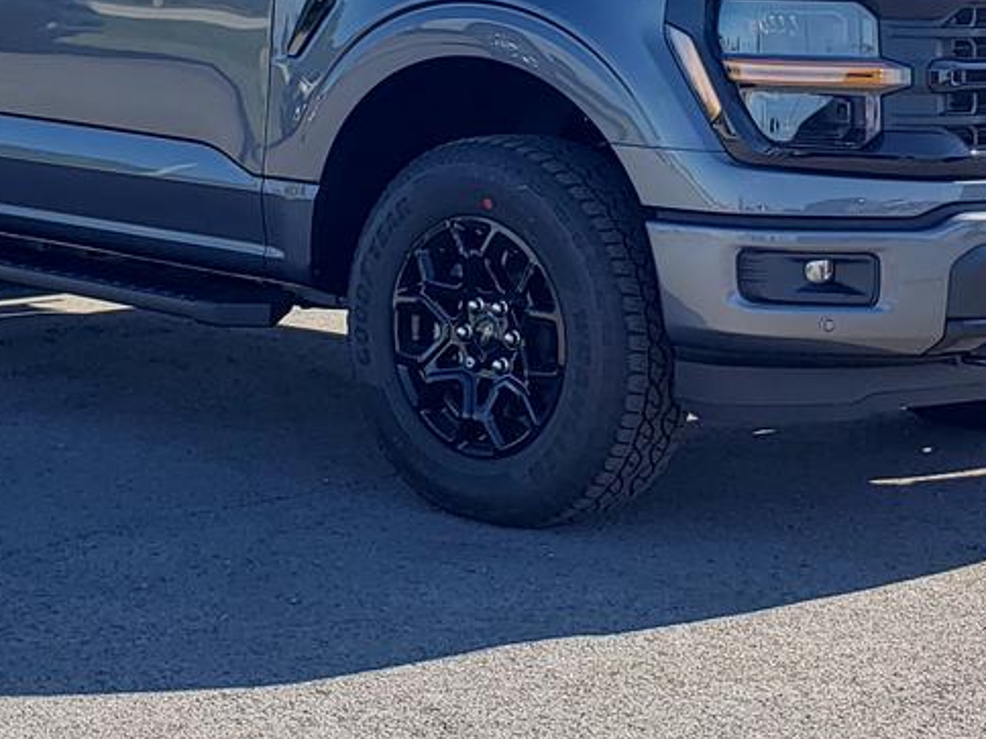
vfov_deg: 25.8
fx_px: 1567
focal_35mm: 55
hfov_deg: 34.7
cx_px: 361
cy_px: 86
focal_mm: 4.3
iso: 50
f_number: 2.4
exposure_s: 1/487
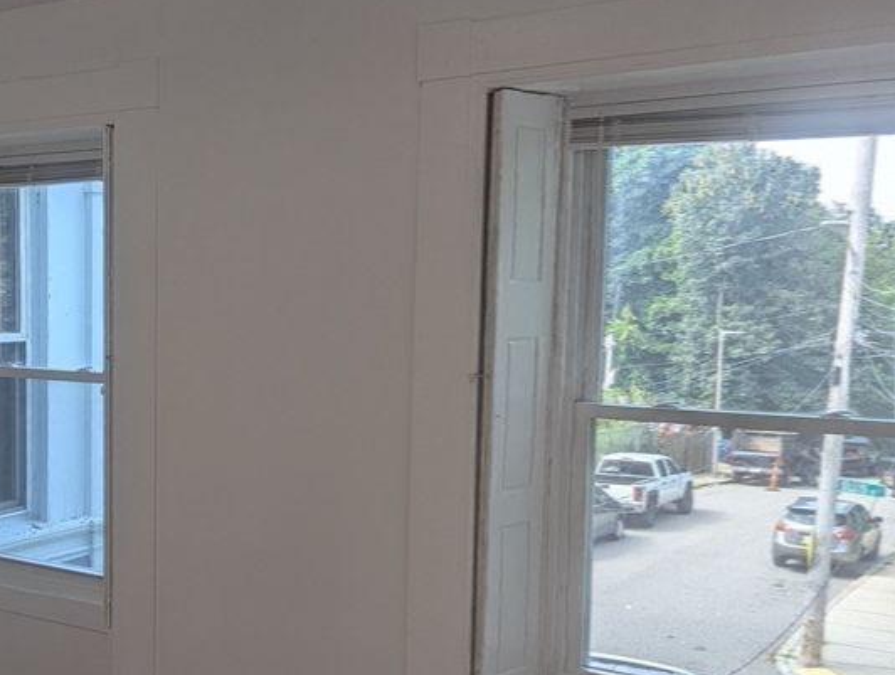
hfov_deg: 38.7
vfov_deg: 31.6
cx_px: 116
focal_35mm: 46
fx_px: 1191
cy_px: 384
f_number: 1.85
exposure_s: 1/161
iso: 35
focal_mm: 6.81
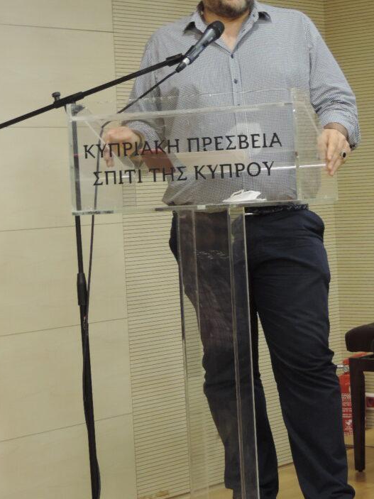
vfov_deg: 19.2
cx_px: 242
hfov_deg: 14.5
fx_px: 1470
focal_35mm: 102
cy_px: 193
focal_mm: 12.4
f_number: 3.9
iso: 400
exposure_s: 1/15
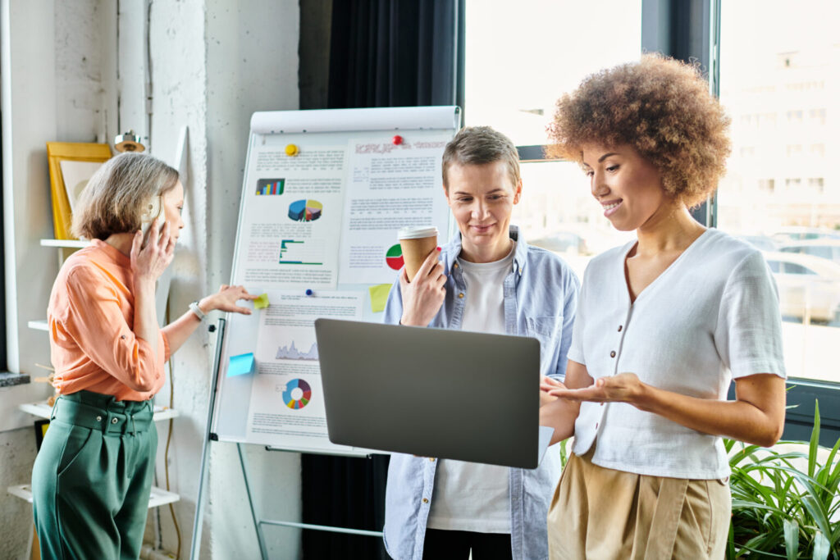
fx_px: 817
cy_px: 280
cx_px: 420
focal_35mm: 35
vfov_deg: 37.9
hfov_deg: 54.4
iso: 640
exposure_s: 1/200
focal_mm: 35
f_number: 2.8
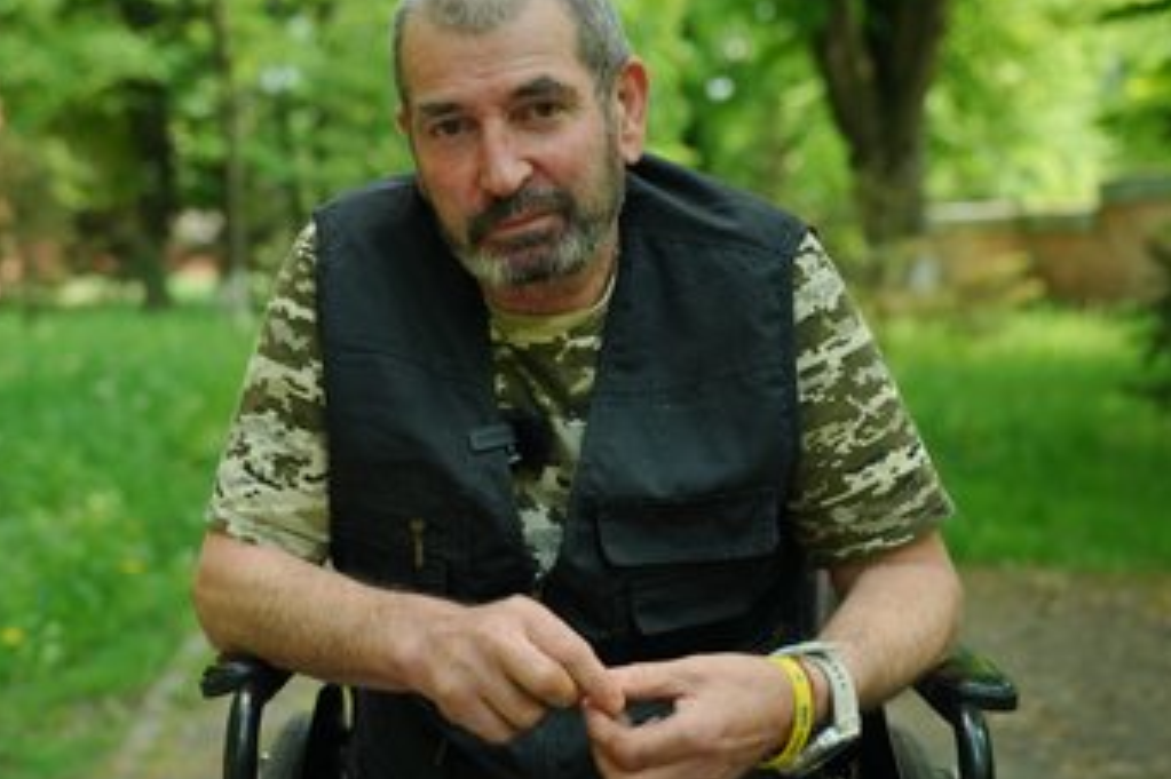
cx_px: 505
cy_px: 372
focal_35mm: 54
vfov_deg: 25.0
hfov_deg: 36.8
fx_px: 1756
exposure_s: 1/50
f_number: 3.2
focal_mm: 46
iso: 800
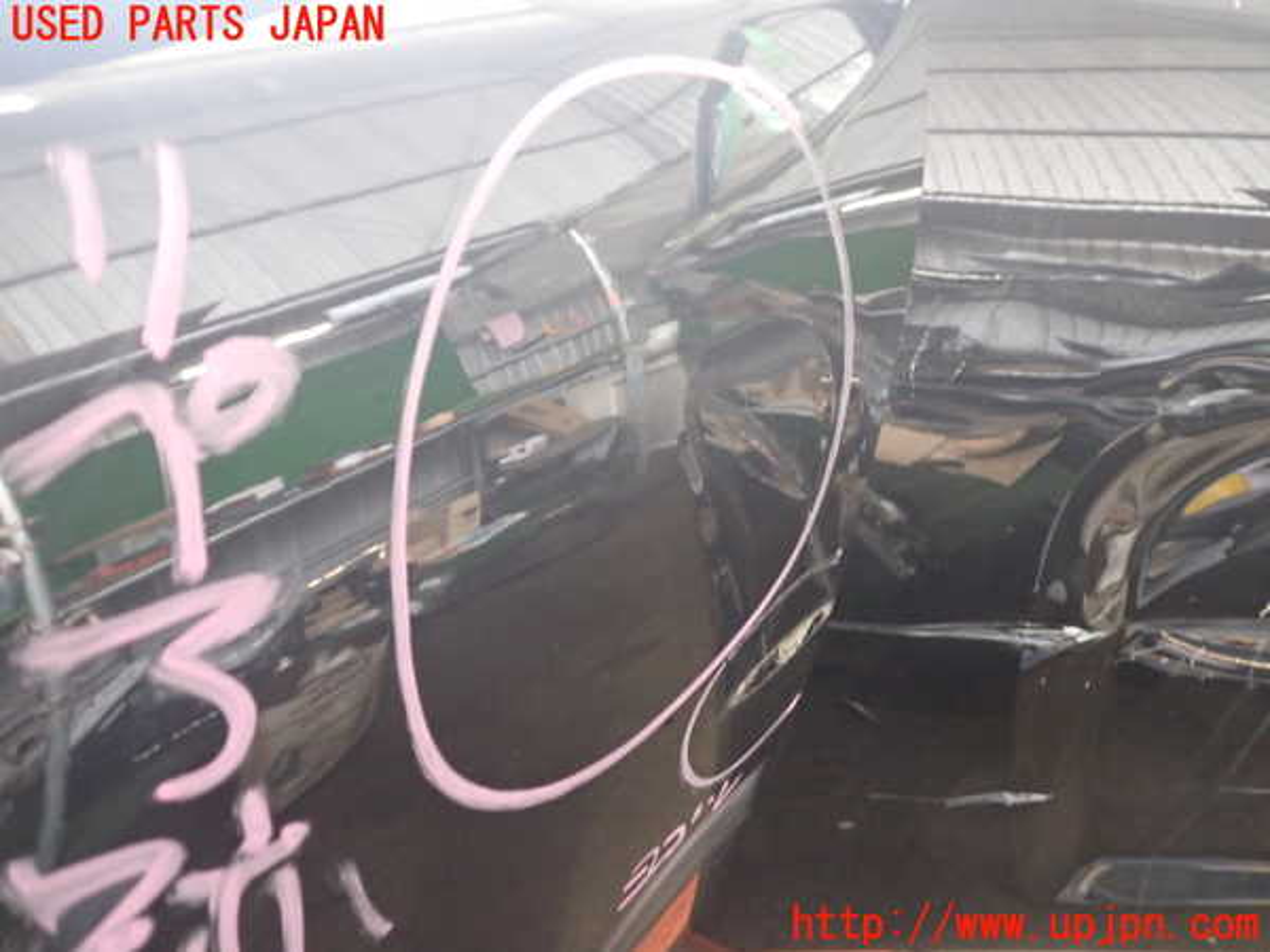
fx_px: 1101
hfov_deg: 60.0
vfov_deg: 46.8
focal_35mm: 30
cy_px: 476
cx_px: 635
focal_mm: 5.4
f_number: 2.3
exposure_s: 1/30
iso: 500
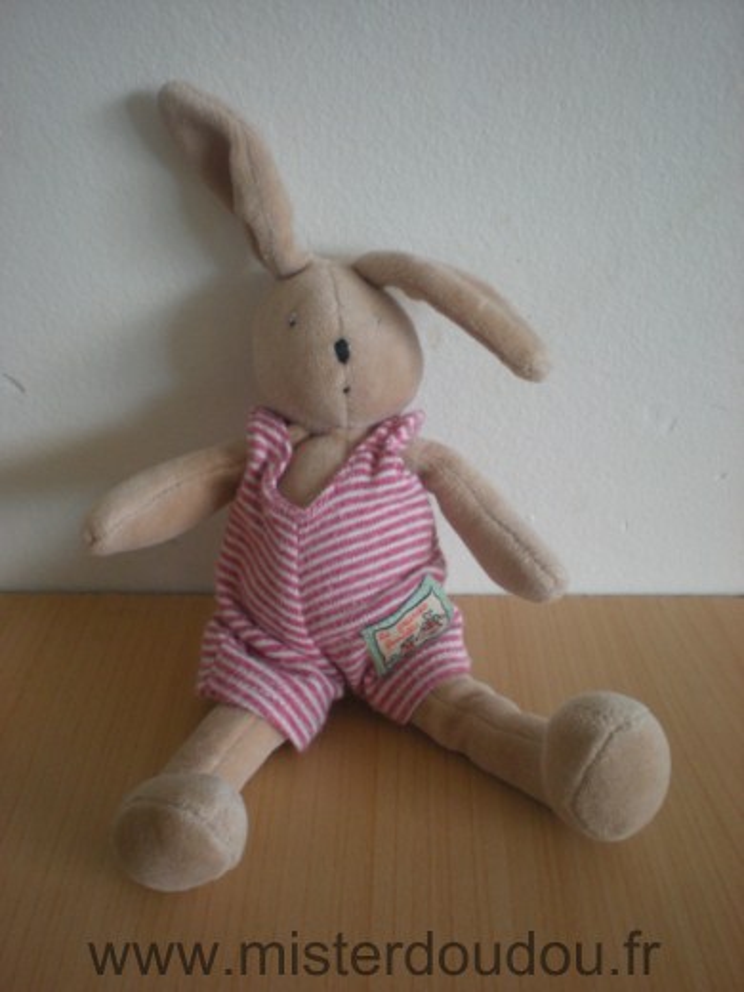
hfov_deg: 37.7
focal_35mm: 38
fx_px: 1089
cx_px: 372
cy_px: 496
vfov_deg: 49.0
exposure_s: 1/27.3
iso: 200
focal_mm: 6.3
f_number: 3.1
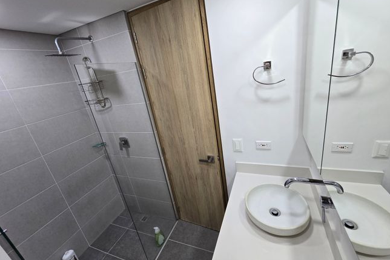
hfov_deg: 104.2
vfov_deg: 81.1
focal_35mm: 14
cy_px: 125
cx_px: 201
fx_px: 152
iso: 100
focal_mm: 2.2
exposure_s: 1/60
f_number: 2.2
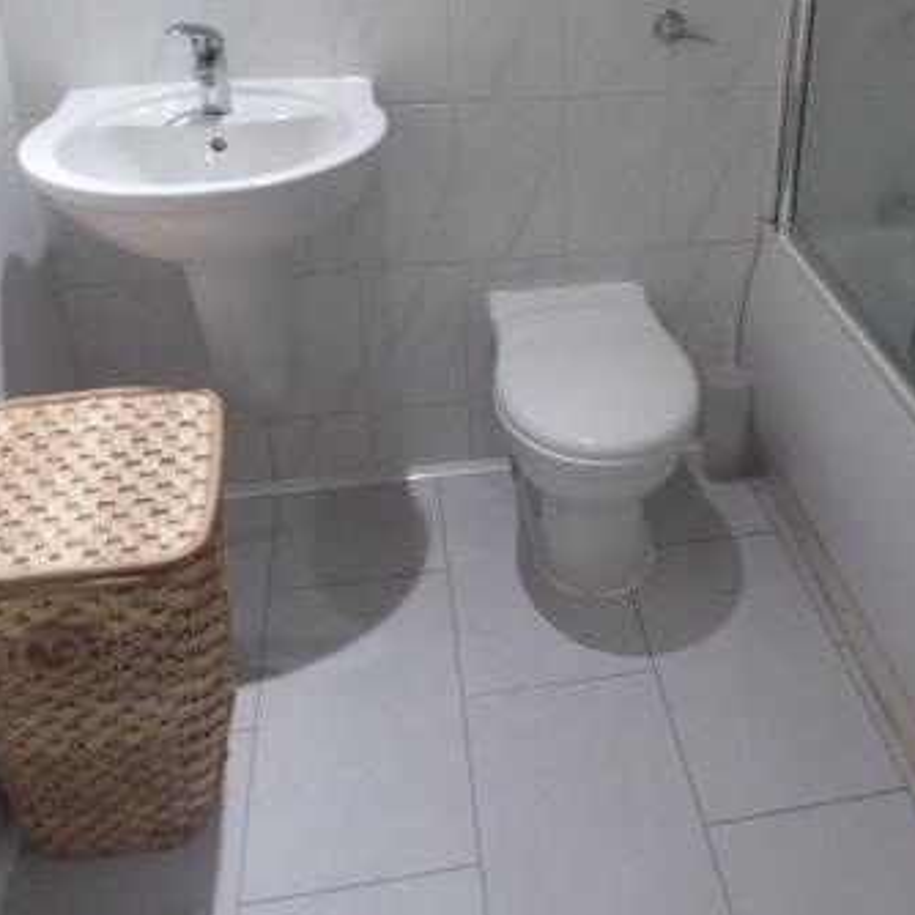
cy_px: 330
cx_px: 653
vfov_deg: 44.5
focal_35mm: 37
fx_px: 1106
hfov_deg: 43.9
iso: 400
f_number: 3.3
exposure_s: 1/13
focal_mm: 4.3
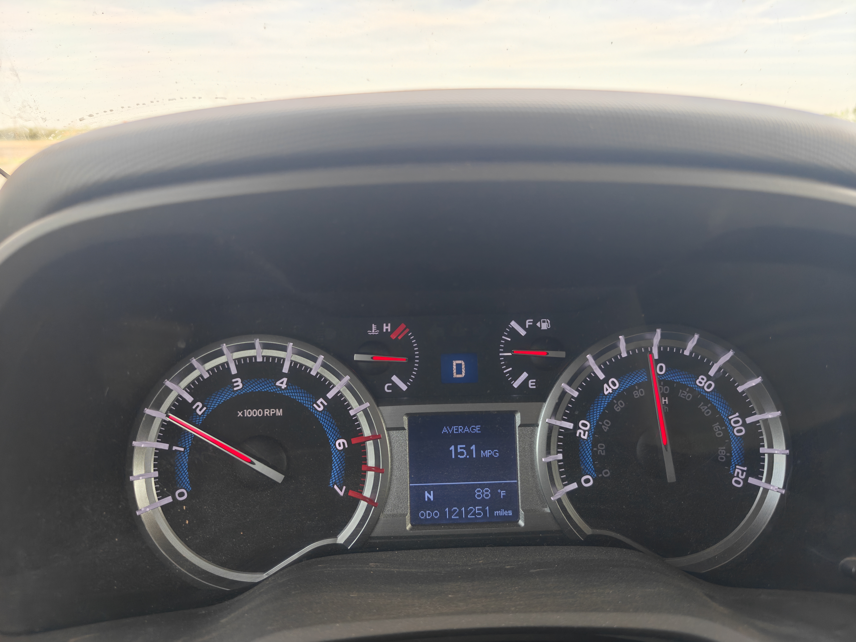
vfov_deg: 58.9
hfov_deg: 73.9
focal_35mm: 23
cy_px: 321
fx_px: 569
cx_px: 428
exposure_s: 1/356
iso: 320
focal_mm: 6.06
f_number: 1.6
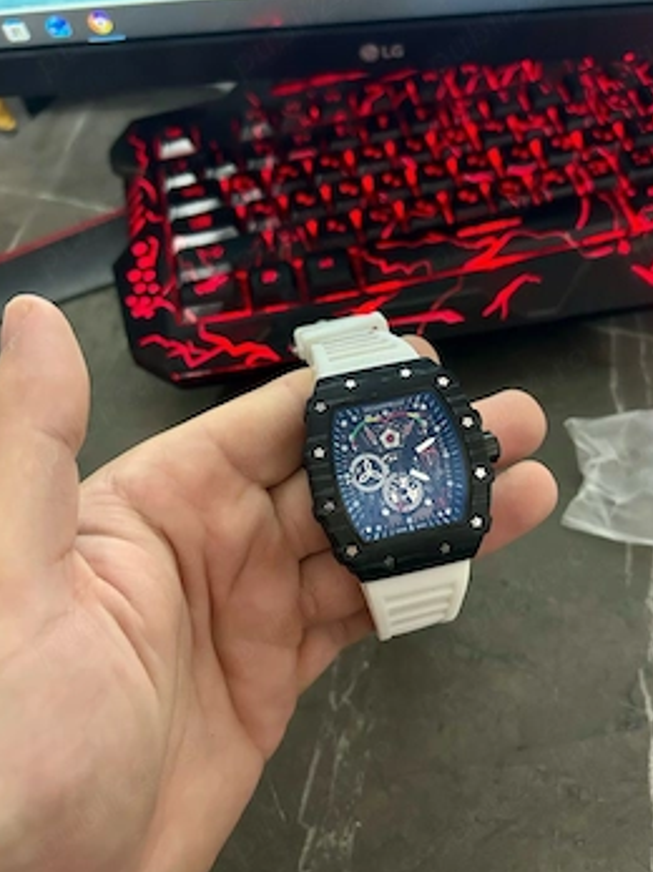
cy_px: 437
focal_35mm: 30
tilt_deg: -54.4
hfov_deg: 46.7
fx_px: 755
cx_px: 362
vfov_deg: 60.0
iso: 640
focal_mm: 5.7
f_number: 1.5
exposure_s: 1/36
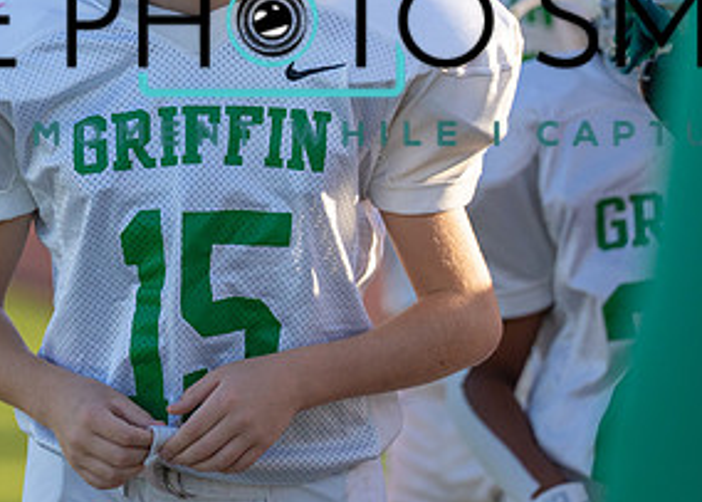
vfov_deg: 3.0
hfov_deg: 4.2
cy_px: -24
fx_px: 9652
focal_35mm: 484
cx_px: 225
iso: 320
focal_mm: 200
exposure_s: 1/4000
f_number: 2.8
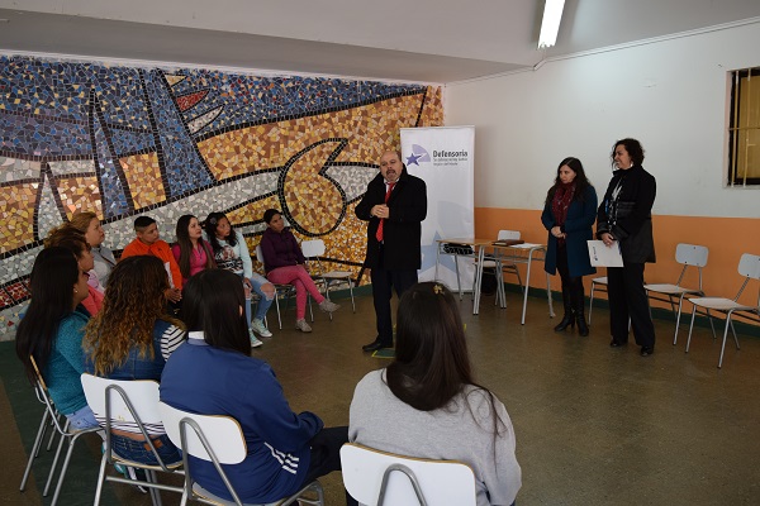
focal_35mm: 30
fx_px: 633
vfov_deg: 43.6
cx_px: 380
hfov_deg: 61.9
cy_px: 253
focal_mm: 20
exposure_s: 1/60
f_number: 4
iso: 400
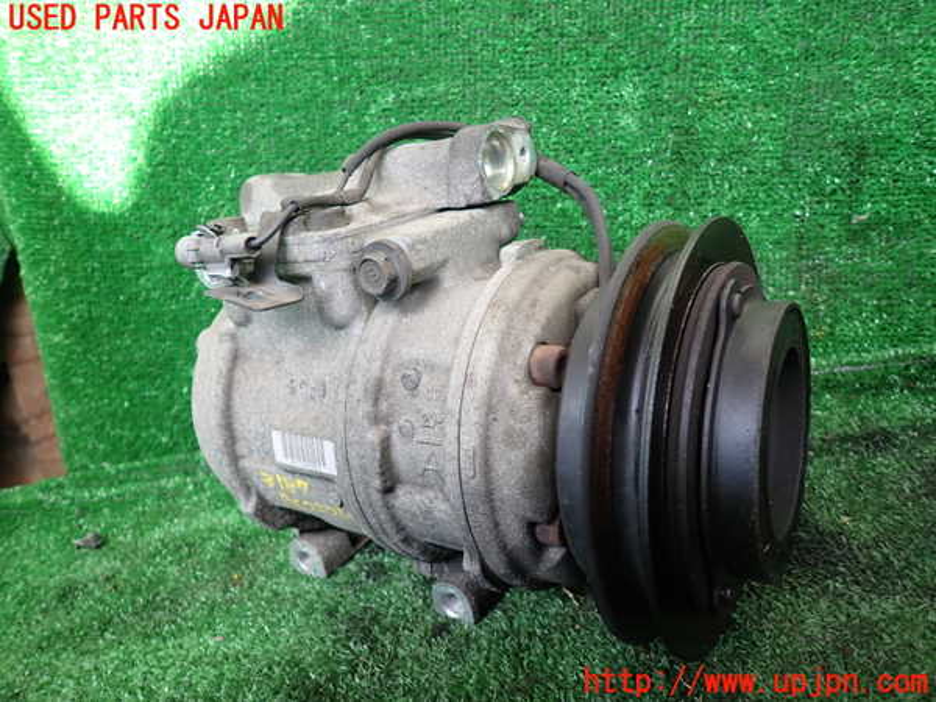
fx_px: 676
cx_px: 468
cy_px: 351
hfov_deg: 69.4
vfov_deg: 54.9
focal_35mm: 25
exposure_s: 1/100
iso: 100
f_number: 2
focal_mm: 4.5
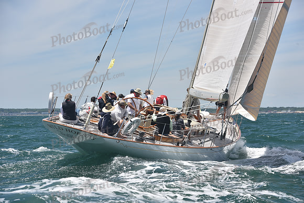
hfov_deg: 17.6
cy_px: 102
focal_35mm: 116
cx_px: 152
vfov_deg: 11.8
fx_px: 980
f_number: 7.1
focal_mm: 116
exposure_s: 1/800
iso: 320
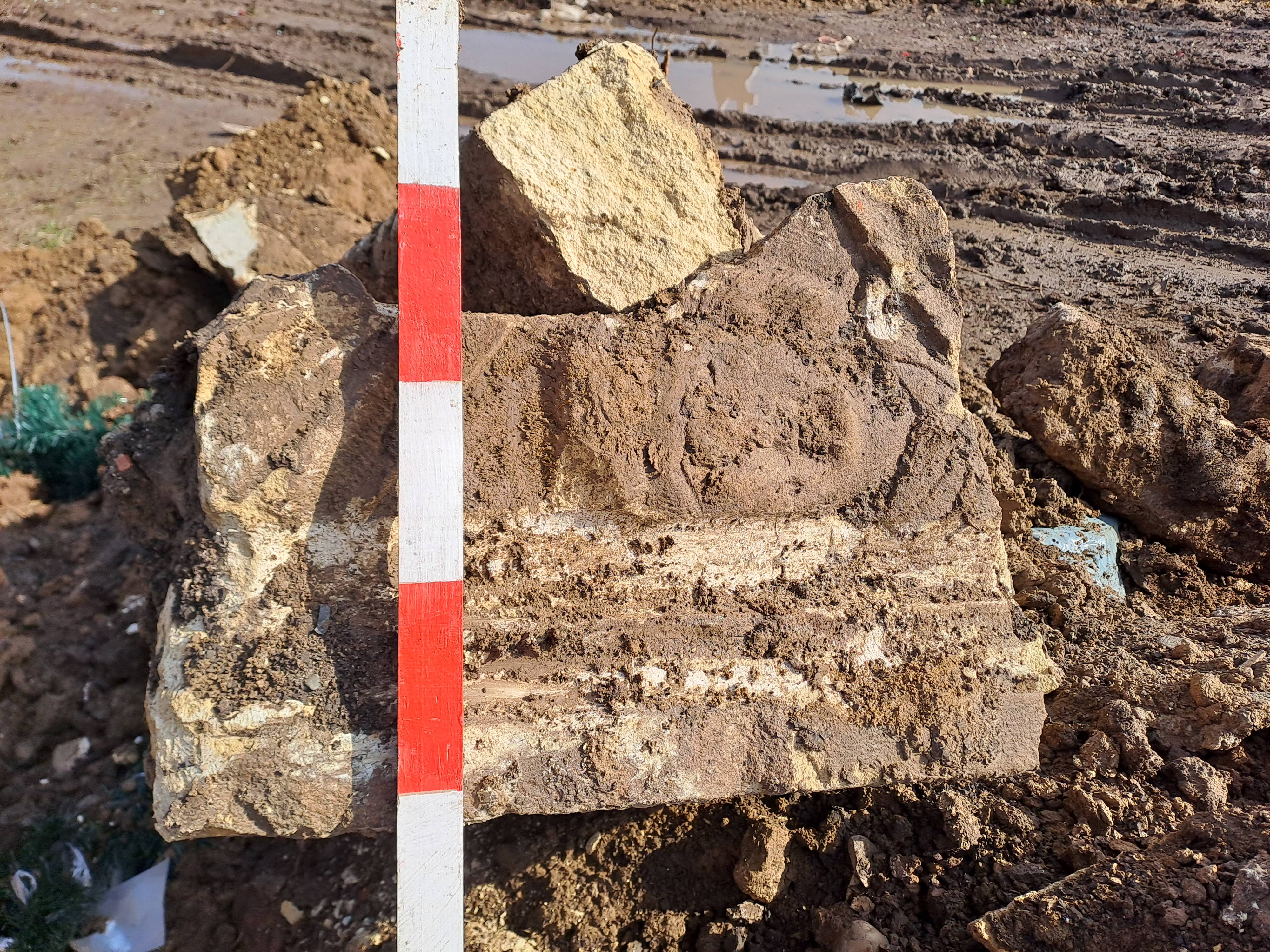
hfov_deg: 69.4
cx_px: 635
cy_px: 476
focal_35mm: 25
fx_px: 917
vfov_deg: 54.9
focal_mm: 4.65
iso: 32
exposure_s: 1/1634
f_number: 1.8
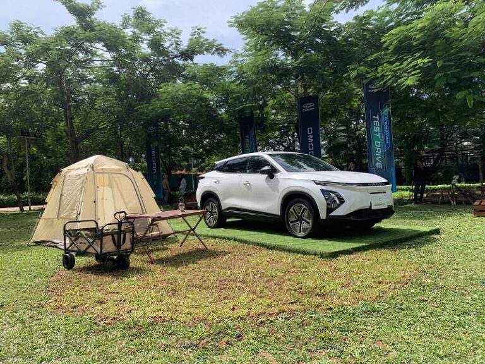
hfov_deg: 67.3
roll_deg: +2.0
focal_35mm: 26
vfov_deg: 53.1
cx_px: 242
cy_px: 182
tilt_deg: +0.8
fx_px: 364
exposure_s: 1/1427
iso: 25
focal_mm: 4.25
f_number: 1.8
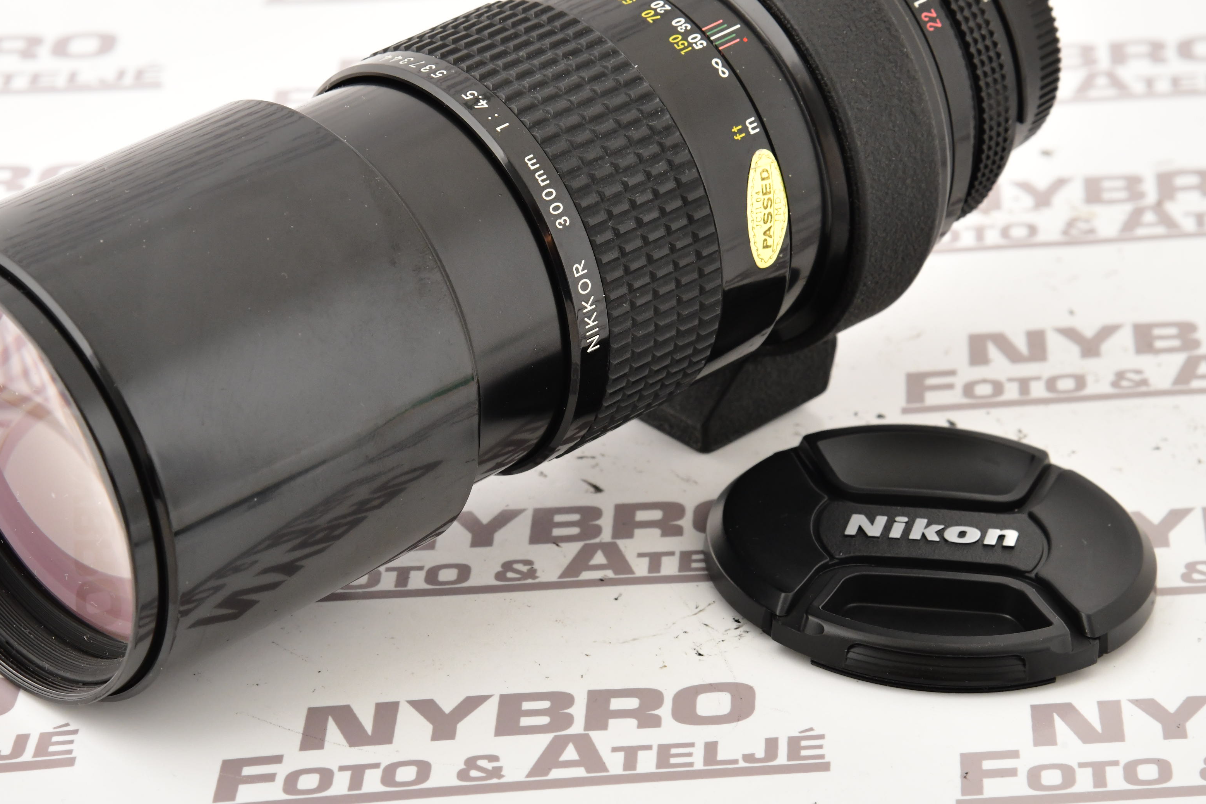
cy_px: 327
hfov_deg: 12.9
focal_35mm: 159
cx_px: 494
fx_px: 5326
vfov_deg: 8.6
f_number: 13
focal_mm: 120
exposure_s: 1/160
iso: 1600
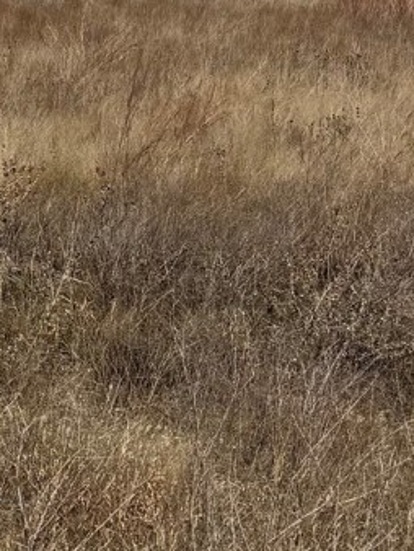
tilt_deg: -7.1
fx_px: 1736
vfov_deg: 17.8
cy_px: 60
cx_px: -406
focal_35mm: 109
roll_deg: -0.4
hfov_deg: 12.1
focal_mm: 6.76
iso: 80
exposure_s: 1/7937
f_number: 1.78
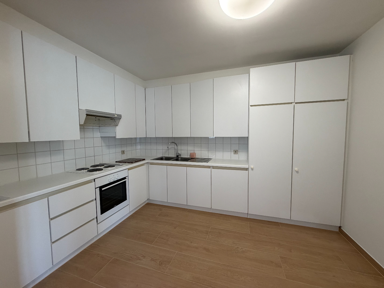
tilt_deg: -3.9
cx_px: 192
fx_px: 155
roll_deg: +0.8
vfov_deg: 85.7
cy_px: 144
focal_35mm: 14
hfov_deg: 102.1
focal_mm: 2.22
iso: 200
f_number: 2.2
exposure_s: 1/121
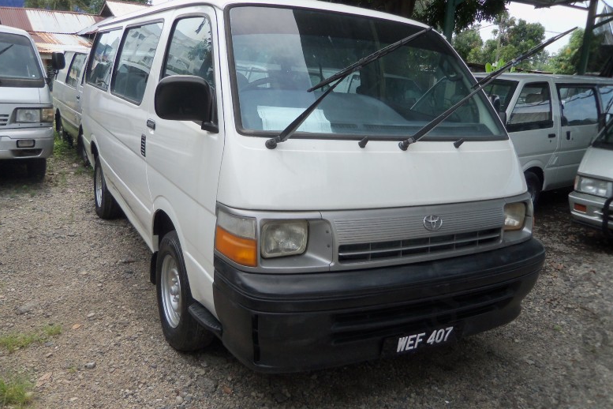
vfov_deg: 43.6
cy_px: 192
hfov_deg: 61.9
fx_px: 511
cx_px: 305
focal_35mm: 30
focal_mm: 5.1
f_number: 3.9
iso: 64
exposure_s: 1/250
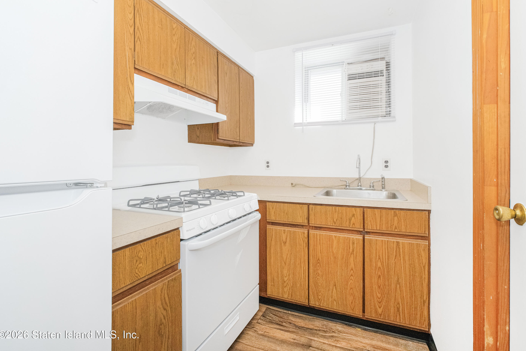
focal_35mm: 16
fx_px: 234
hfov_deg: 96.6
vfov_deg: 73.7
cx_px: 277
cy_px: 165
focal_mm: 10
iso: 1600
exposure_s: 1/160
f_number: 7.1
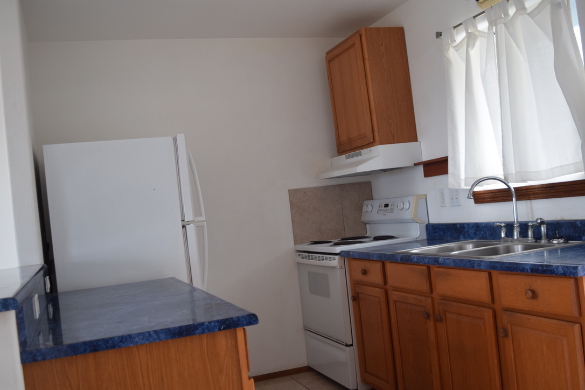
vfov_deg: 35.5
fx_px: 609
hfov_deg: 51.3
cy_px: 195
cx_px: 292
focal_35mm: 38
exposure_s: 1/100
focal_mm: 25
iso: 400
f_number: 5
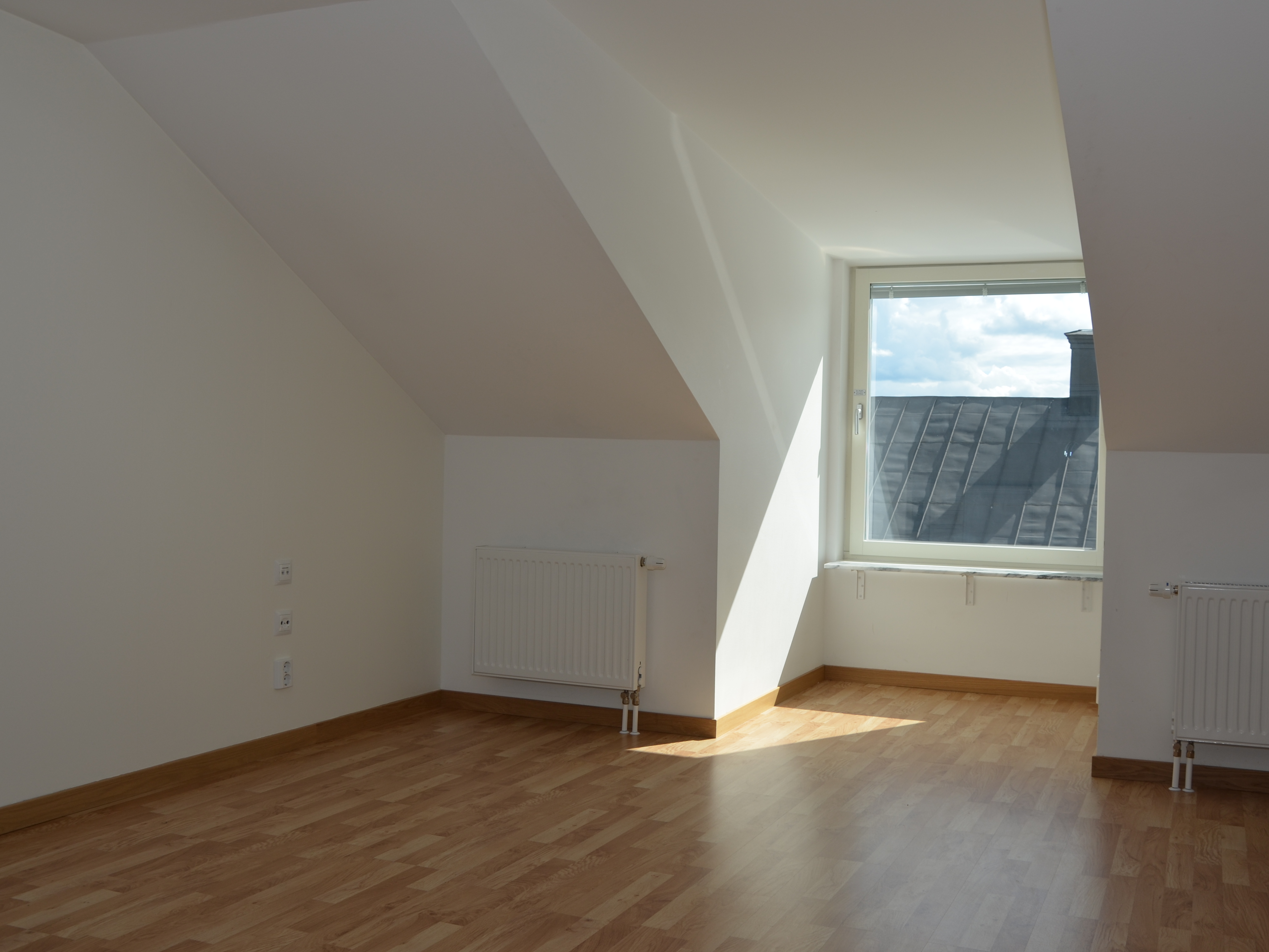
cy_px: 464
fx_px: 1136
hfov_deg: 58.2
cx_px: 709
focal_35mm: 31
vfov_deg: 45.4
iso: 100
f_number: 7.1
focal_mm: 18
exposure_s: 1/200
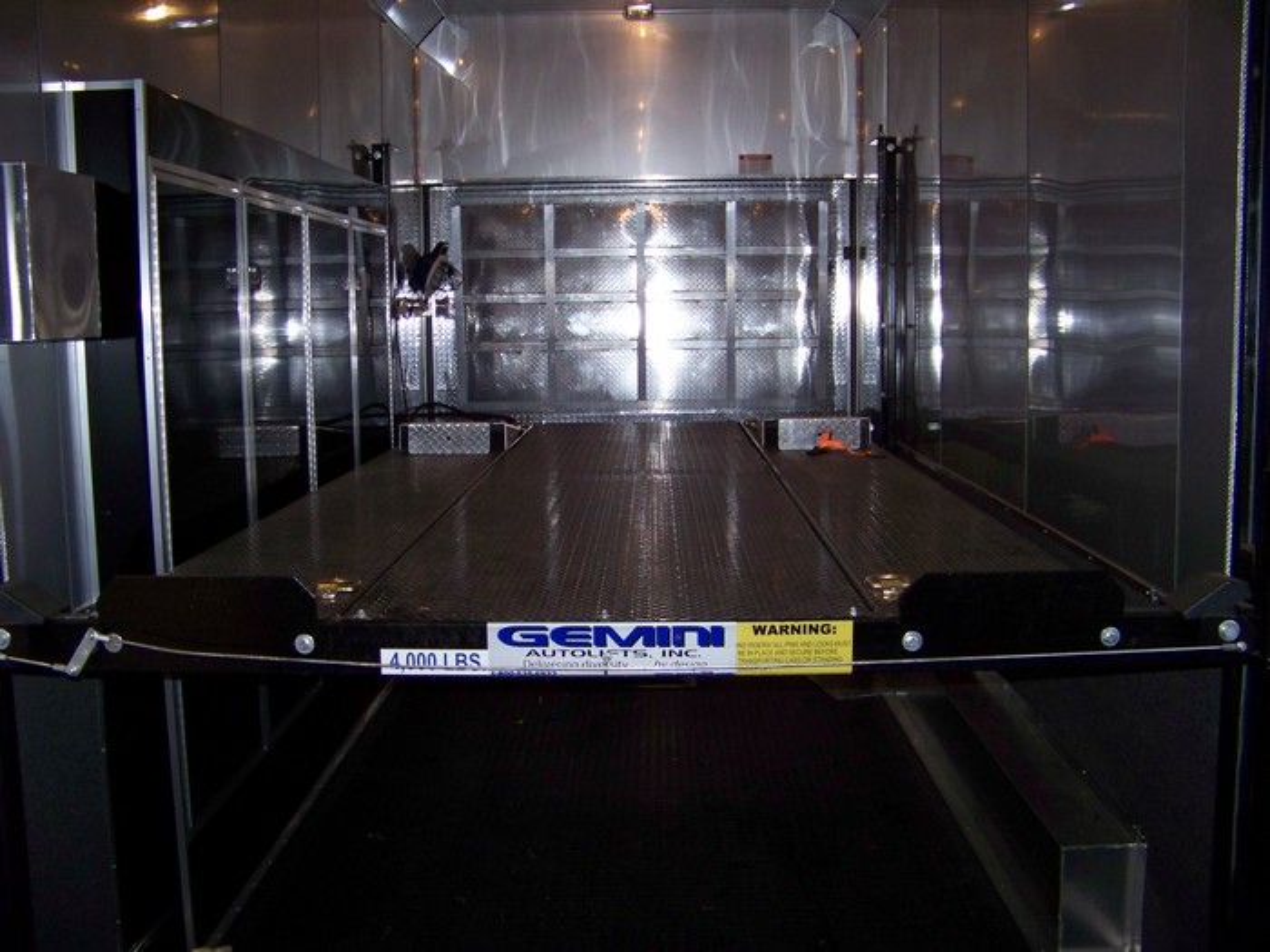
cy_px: 476
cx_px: 635
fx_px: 1321
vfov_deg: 39.7
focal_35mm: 36
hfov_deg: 51.4
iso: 200
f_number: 2.8
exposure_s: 1/30
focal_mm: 5.85
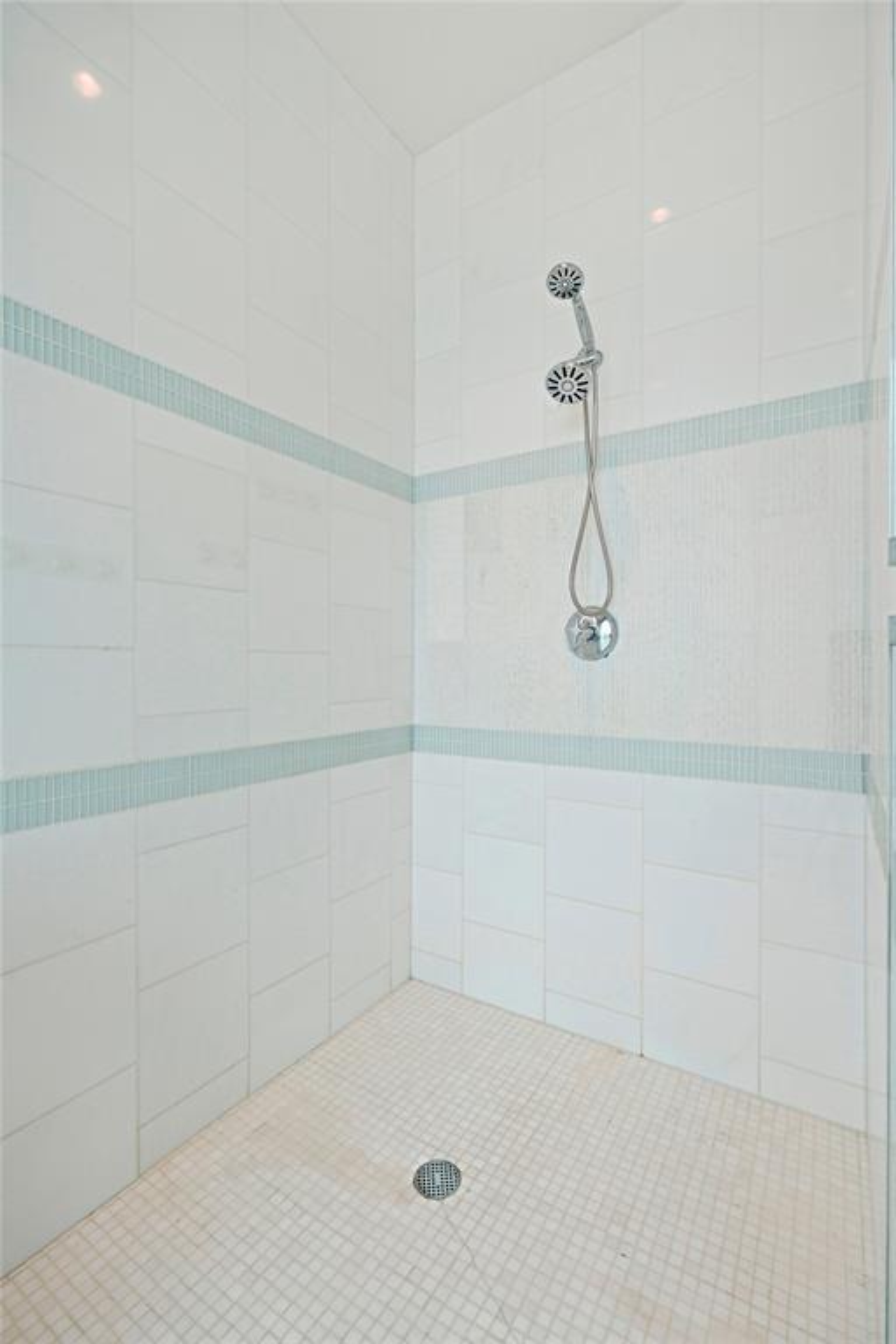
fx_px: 597
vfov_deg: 96.7
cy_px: 672
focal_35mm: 16
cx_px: 448
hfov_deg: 73.7
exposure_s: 1/30
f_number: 7.1
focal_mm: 16
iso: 160
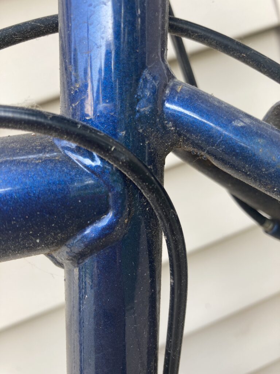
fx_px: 302
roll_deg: +18.7
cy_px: 187
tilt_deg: -15.4
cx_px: 140
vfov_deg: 63.4
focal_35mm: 28
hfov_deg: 49.7
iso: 32
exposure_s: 1/121
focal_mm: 3.99
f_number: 1.8
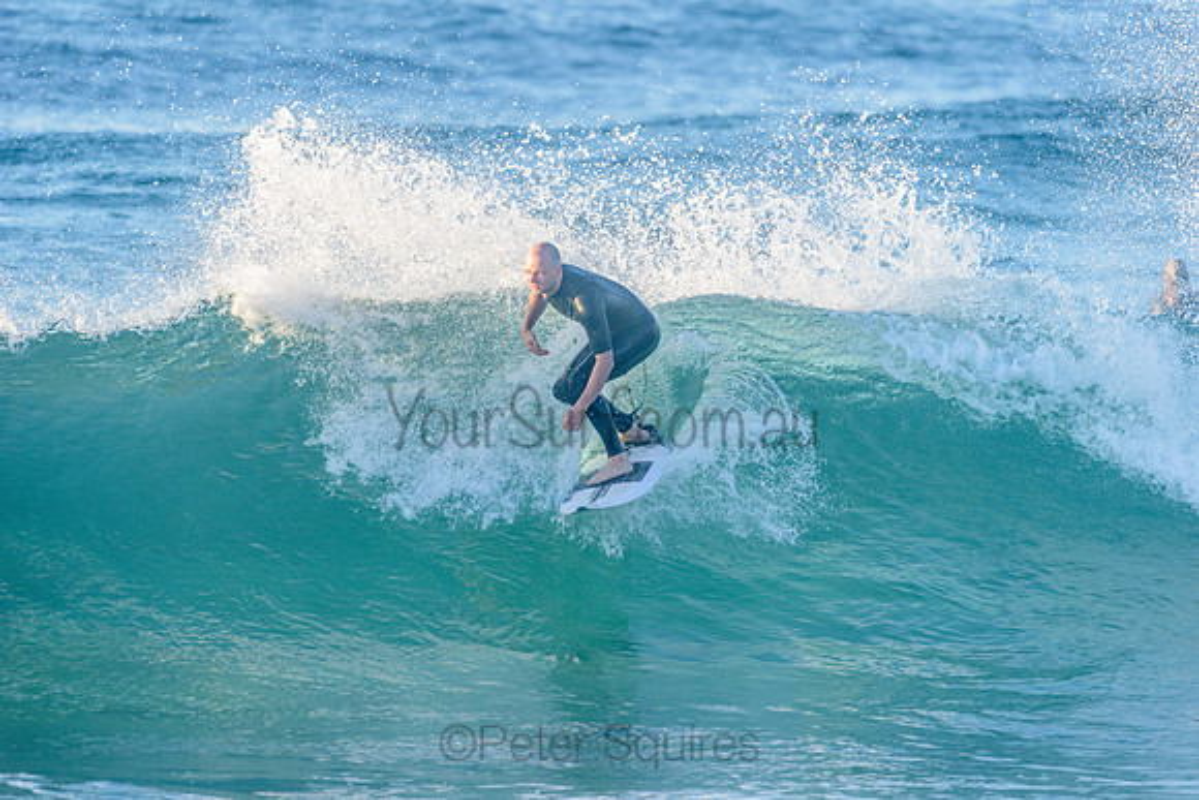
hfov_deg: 4.1
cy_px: 400
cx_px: 600
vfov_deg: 2.8
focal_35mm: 500
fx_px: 16656
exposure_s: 1/1000
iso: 450
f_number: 5.6
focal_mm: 500
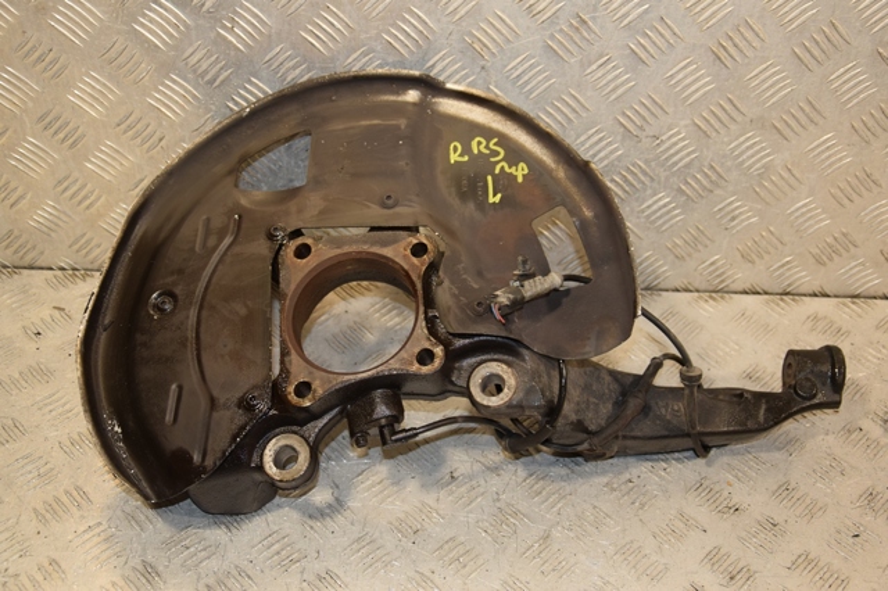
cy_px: 296
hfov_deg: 43.6
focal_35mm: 45
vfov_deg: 29.8
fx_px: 1109
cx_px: 444
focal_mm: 30
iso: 800
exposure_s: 1/200
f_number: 5
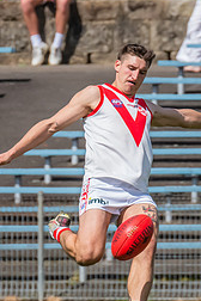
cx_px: 84
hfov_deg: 0.8
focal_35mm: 1677
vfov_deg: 1.2
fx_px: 14044
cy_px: 190
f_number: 9
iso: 800
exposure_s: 1/1600
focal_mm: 420
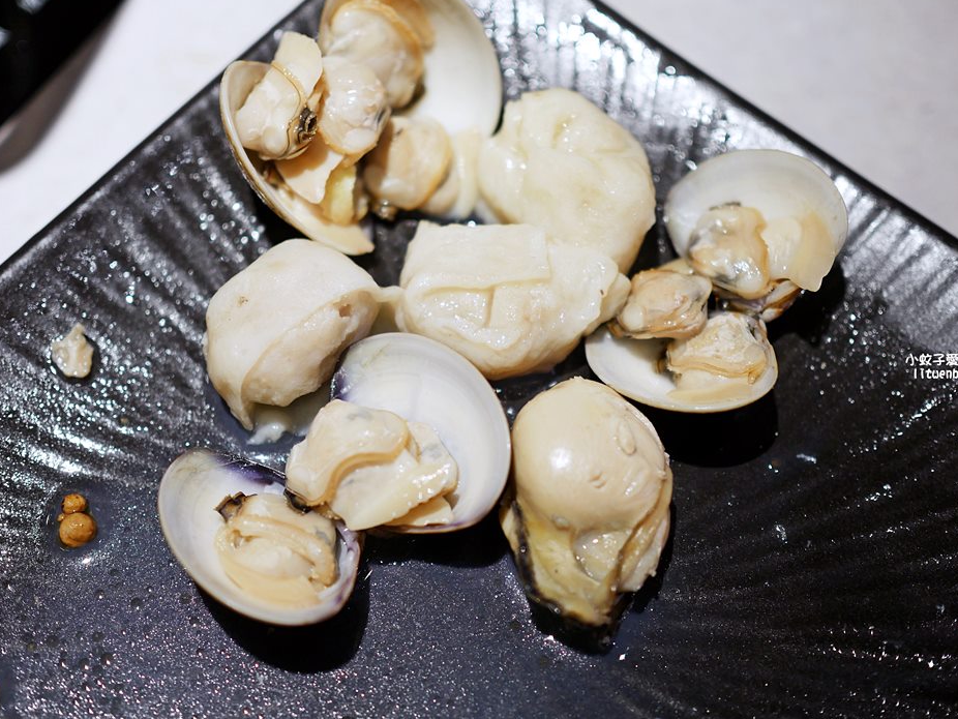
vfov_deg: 27.0
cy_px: 364
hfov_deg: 35.5
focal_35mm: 54
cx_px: 511
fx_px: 1495
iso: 200
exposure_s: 1/200
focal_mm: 25
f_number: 1.8
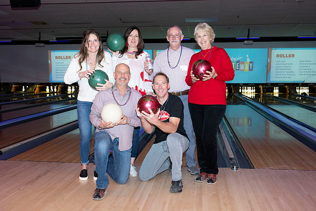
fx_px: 325
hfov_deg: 51.9
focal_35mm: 37
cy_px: 106
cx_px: 158
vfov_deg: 36.0
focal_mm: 37
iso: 1600
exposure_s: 1/60
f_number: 5.6
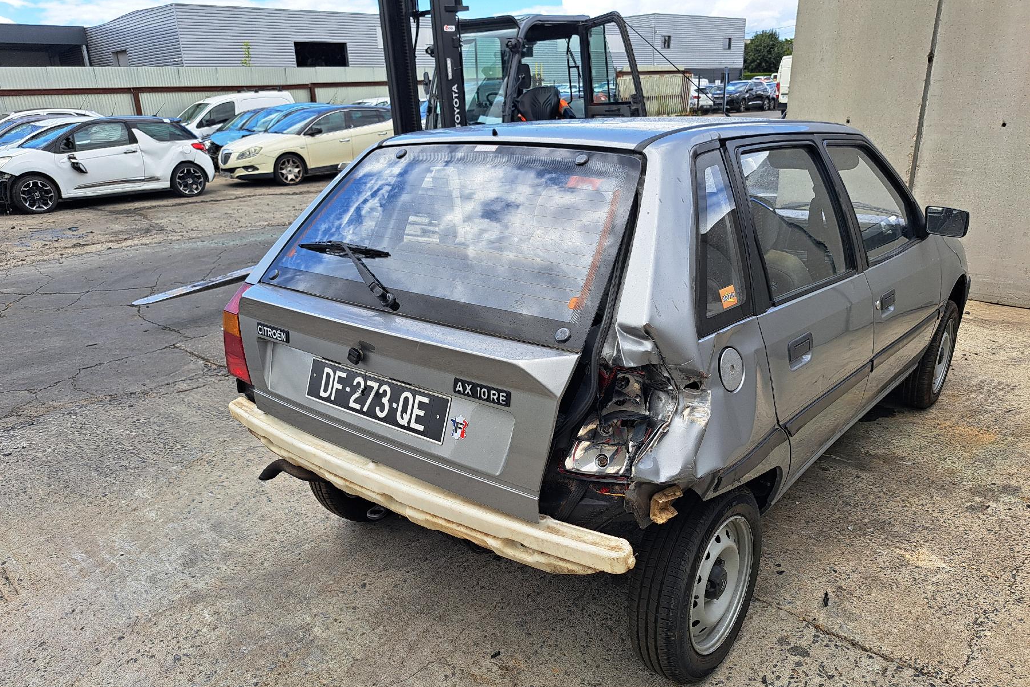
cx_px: 515
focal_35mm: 25
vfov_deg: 51.2
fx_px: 715
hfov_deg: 71.5
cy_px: 366
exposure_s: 1/588
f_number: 1.8
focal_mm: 5.23
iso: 50
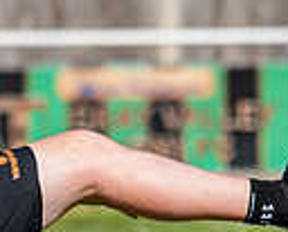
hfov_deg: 1.7
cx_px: 284
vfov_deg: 1.4
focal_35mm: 1116
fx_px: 9534
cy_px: 198
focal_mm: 135
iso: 50
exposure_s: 1/2000
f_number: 2.8
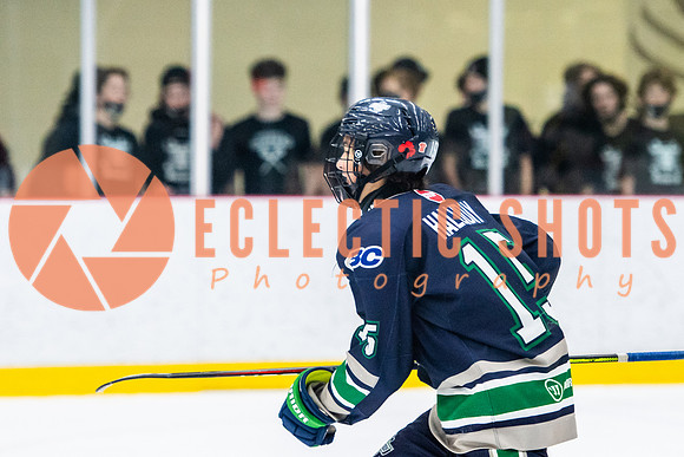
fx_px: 5380
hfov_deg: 7.3
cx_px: 371
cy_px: 139
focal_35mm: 283
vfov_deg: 4.9
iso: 2200
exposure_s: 1/640
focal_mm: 135
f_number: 2.8
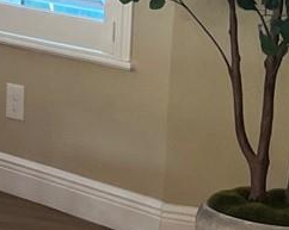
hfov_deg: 9.5
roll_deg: -0.5
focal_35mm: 168
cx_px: -510
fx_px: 1435
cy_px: -88
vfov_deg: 9.0
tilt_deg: -5.0
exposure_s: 1/60
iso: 80
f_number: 1.6
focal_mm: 5.1
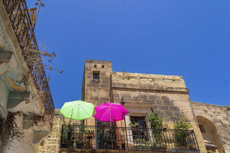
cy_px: 76
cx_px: 115
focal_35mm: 24
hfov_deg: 73.7
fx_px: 153
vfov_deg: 53.1
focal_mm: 24
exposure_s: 1/400
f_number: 8
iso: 125
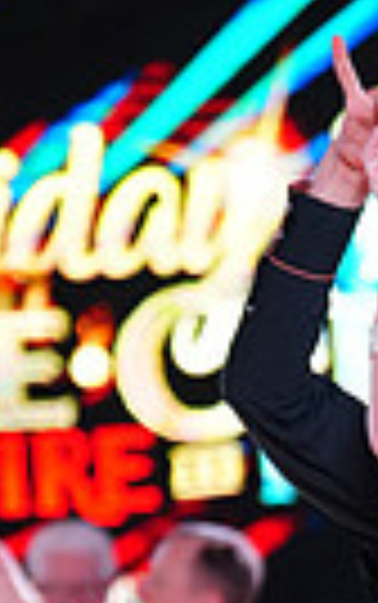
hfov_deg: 3.3
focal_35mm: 392
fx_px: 6447
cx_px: 664
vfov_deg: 5.3
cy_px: 1184
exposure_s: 1/500
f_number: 2.8
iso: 2000
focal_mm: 89
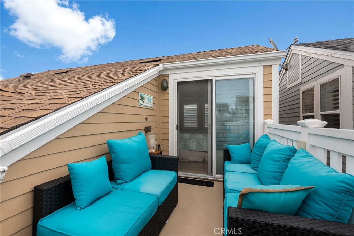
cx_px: 177
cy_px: 118
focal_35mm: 16
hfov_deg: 96.7
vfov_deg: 73.8
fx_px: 157
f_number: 9
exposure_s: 1/250
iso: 320
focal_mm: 16
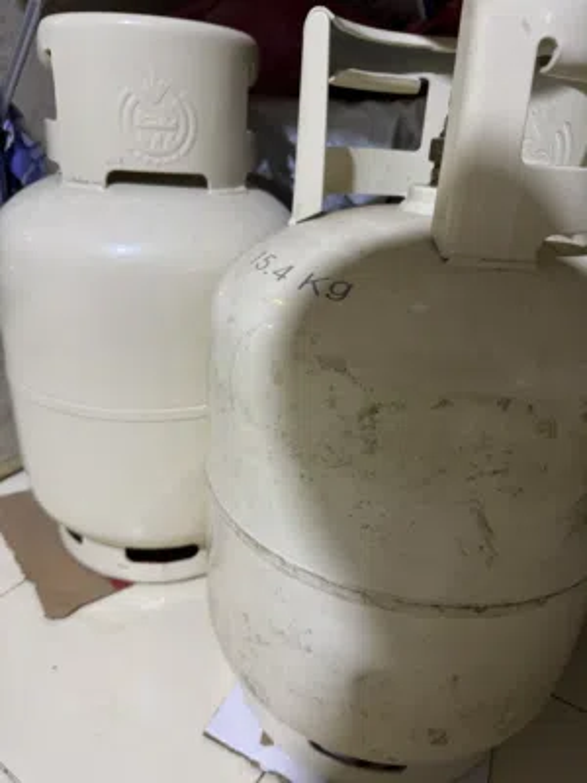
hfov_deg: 56.8
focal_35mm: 24
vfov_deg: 71.6
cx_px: 294
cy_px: 392
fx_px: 543
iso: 250
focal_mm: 6.76
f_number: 1.78
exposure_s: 1/50
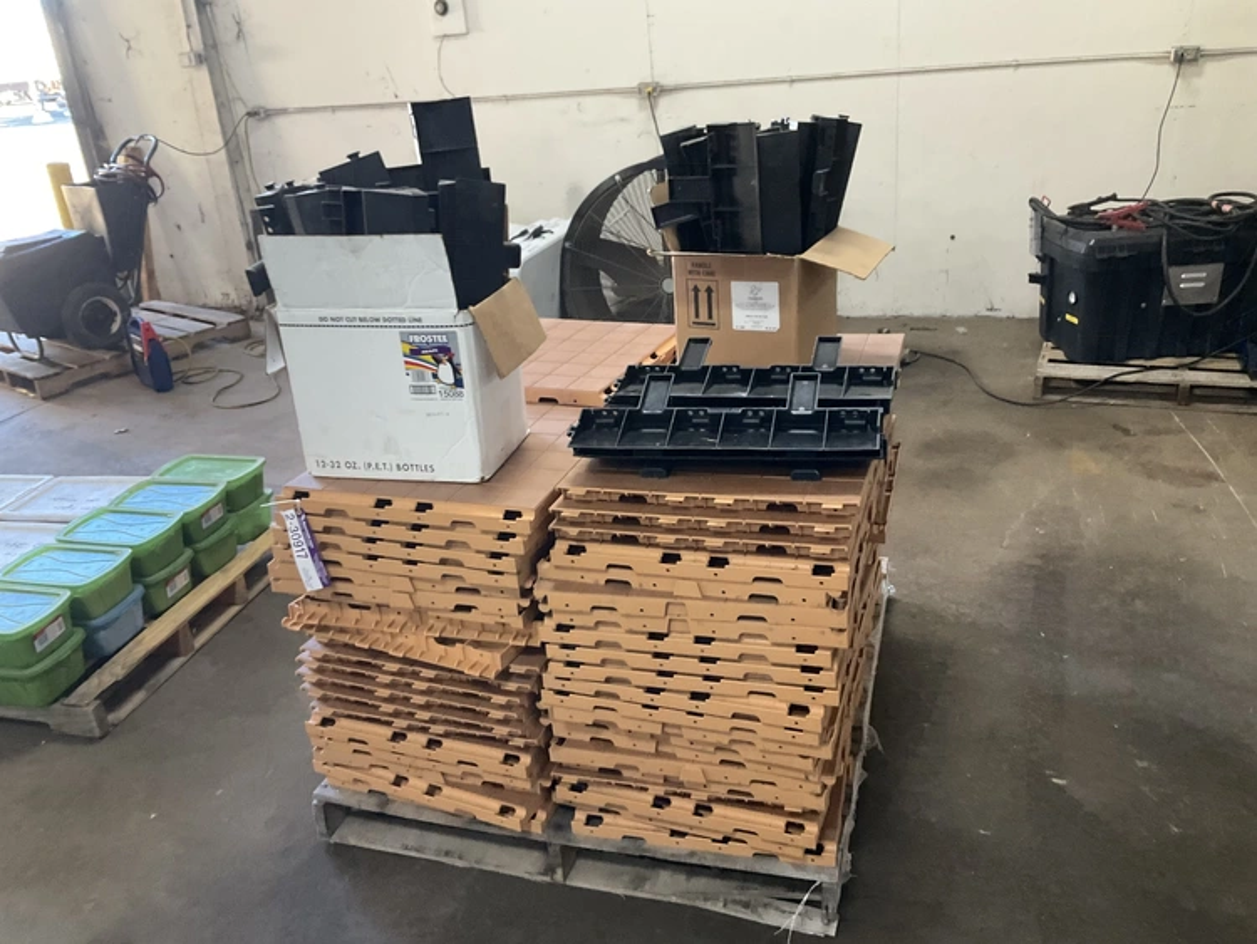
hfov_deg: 61.6
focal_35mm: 29
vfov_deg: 48.3
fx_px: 1053
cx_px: 628
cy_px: 472
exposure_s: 1/60
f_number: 1.8
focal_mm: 3
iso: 160
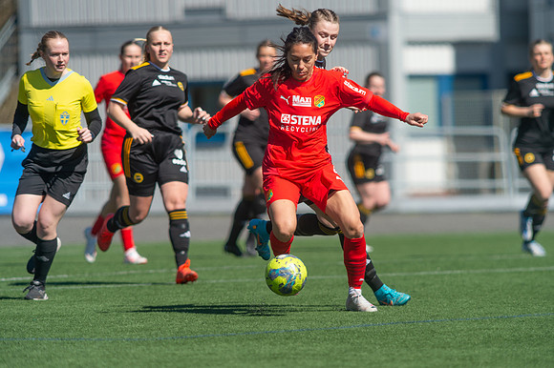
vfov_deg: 3.3
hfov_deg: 4.9
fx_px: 6459
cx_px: 277
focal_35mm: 420
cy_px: 184
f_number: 4
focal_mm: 420
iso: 160
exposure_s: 1/1600
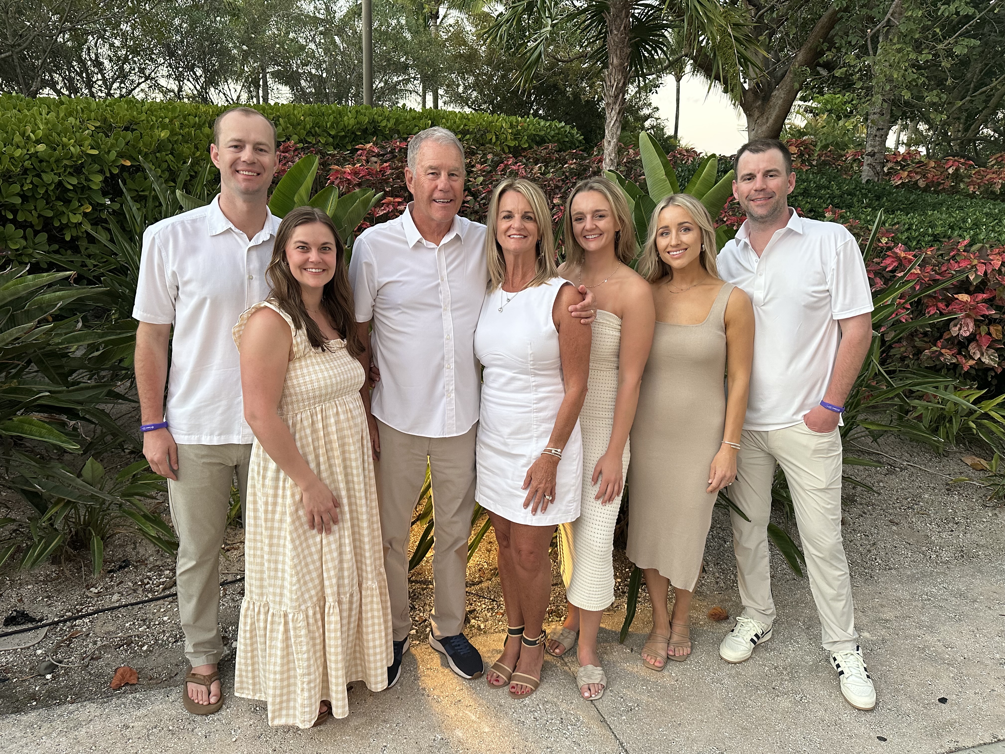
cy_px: 377
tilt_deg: -12.9
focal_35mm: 24
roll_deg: -2.0
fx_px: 697
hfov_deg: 71.6
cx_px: 502
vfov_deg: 56.8
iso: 320
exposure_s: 1/60
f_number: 1.78
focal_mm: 6.86
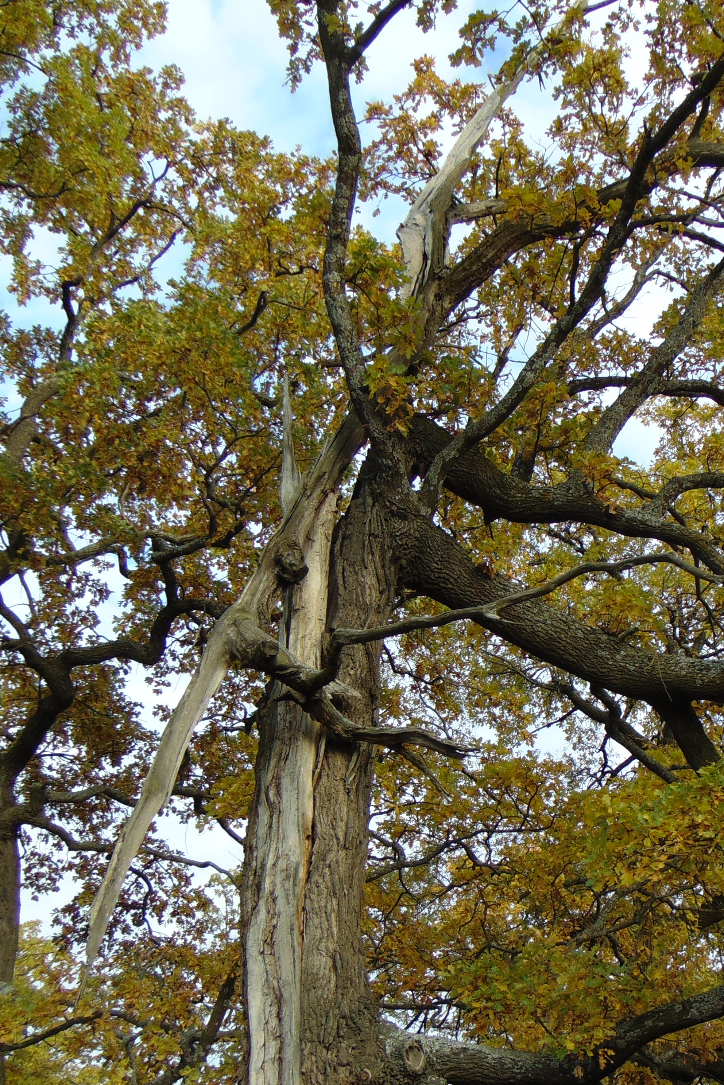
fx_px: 1357
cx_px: 523
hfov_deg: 29.5
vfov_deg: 43.2
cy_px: 685
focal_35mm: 45
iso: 80
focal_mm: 4.5
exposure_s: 1/250
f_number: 3
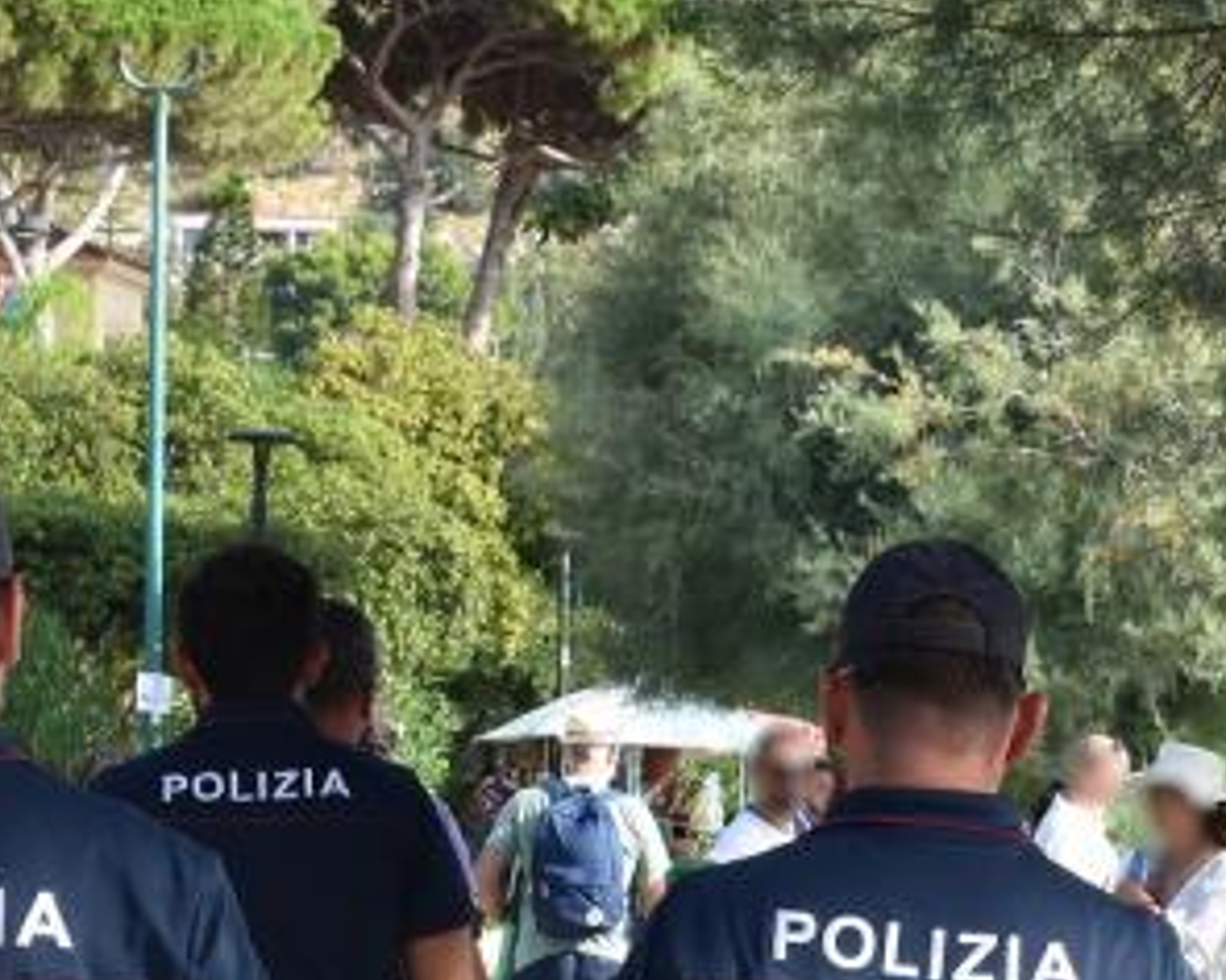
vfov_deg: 8.9
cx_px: 648
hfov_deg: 11.2
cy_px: 959
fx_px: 6241
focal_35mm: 172
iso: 640
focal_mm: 30
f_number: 11
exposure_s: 1/500
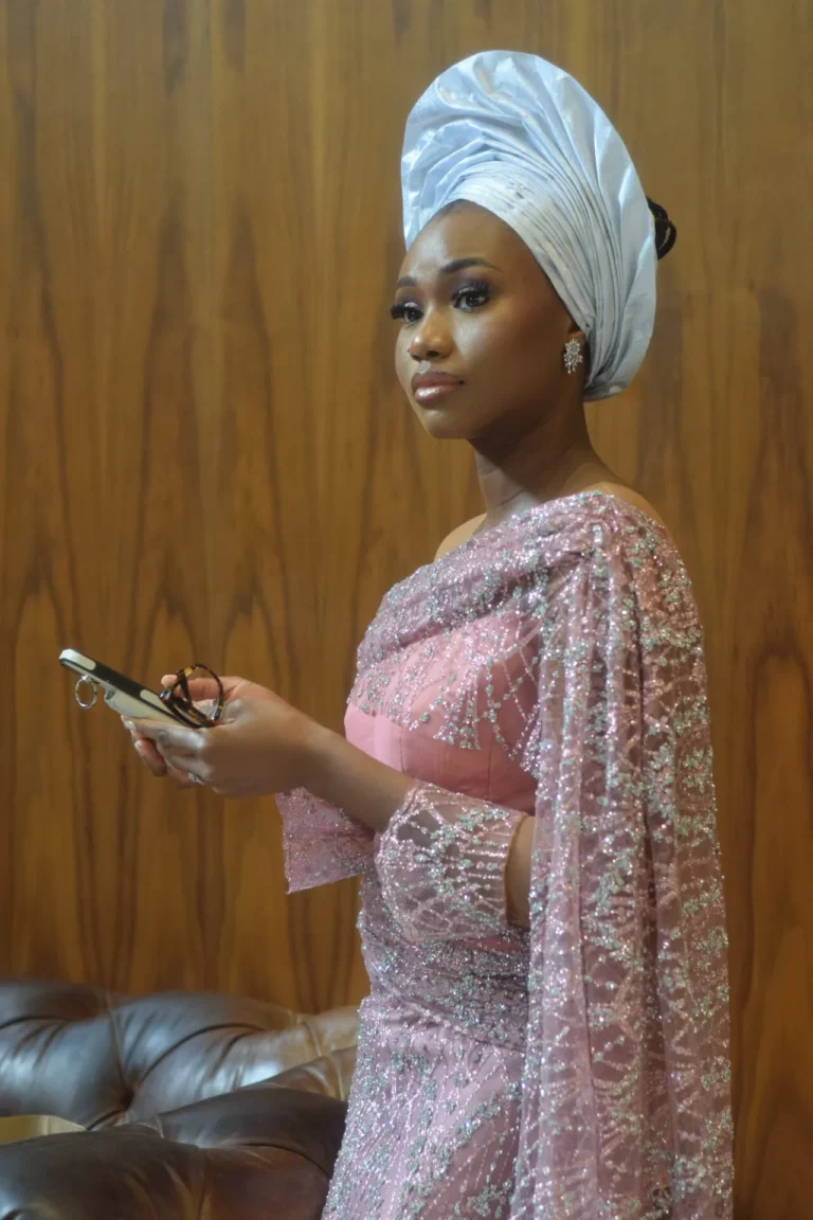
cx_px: 406
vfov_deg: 27.0
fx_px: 2540
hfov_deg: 18.2
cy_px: 610
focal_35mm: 75
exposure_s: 1/160
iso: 800
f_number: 2.2
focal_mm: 50
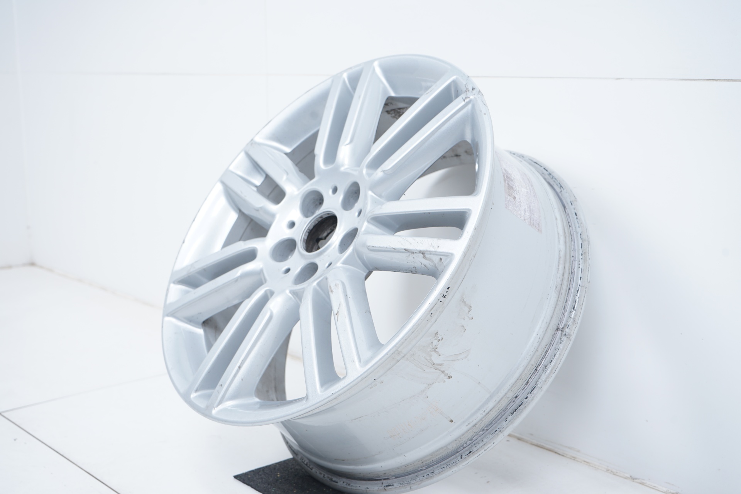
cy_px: 247
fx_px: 947
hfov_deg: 42.7
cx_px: 370
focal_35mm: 46
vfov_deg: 29.2
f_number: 7.1
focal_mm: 46
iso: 200
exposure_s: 1/125
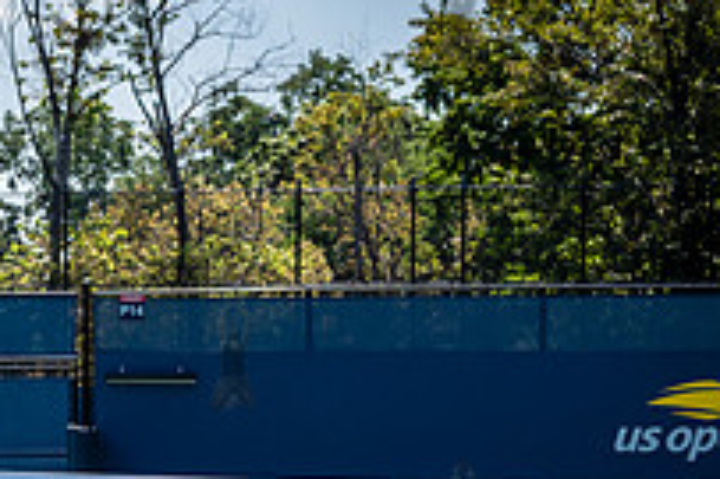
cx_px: -227
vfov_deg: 9.2
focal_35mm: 148
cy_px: 518
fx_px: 2958
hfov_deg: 13.4
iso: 100
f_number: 4
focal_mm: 51
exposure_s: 1/1000
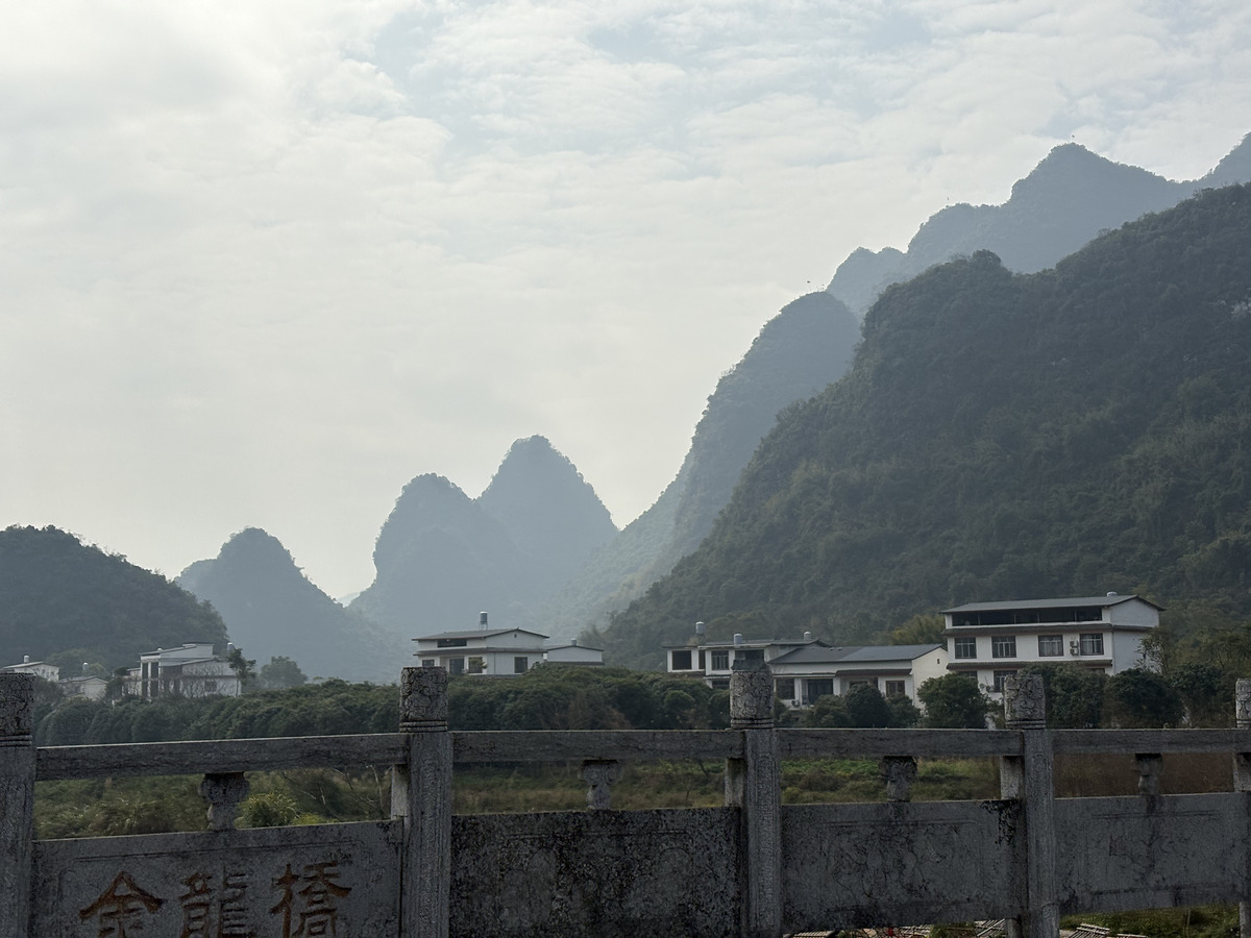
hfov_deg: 36.8
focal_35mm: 52
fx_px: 1879
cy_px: 469
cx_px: 626
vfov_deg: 28.0
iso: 25
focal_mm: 5.96
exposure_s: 1/10204
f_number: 1.6
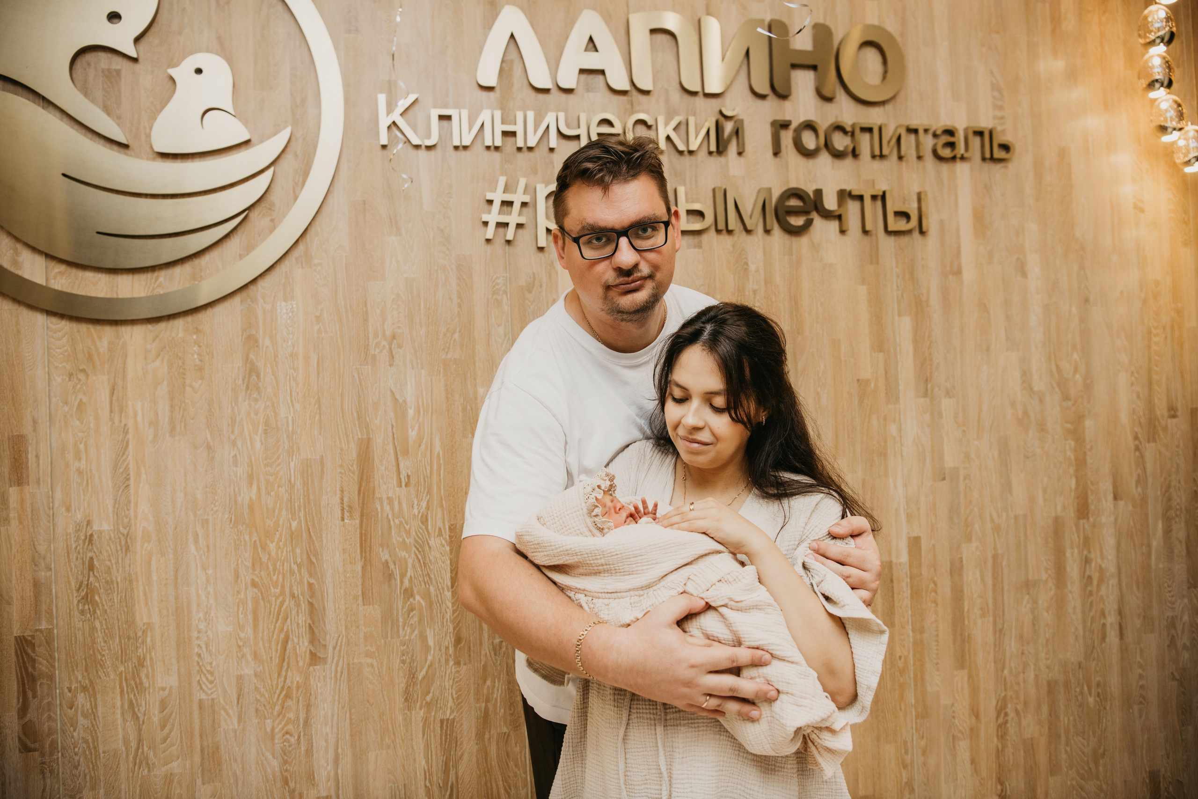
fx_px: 965
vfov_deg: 45.0
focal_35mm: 29
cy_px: 400
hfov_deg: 63.7
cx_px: 599
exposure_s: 1/160
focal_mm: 29
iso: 200
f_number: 4
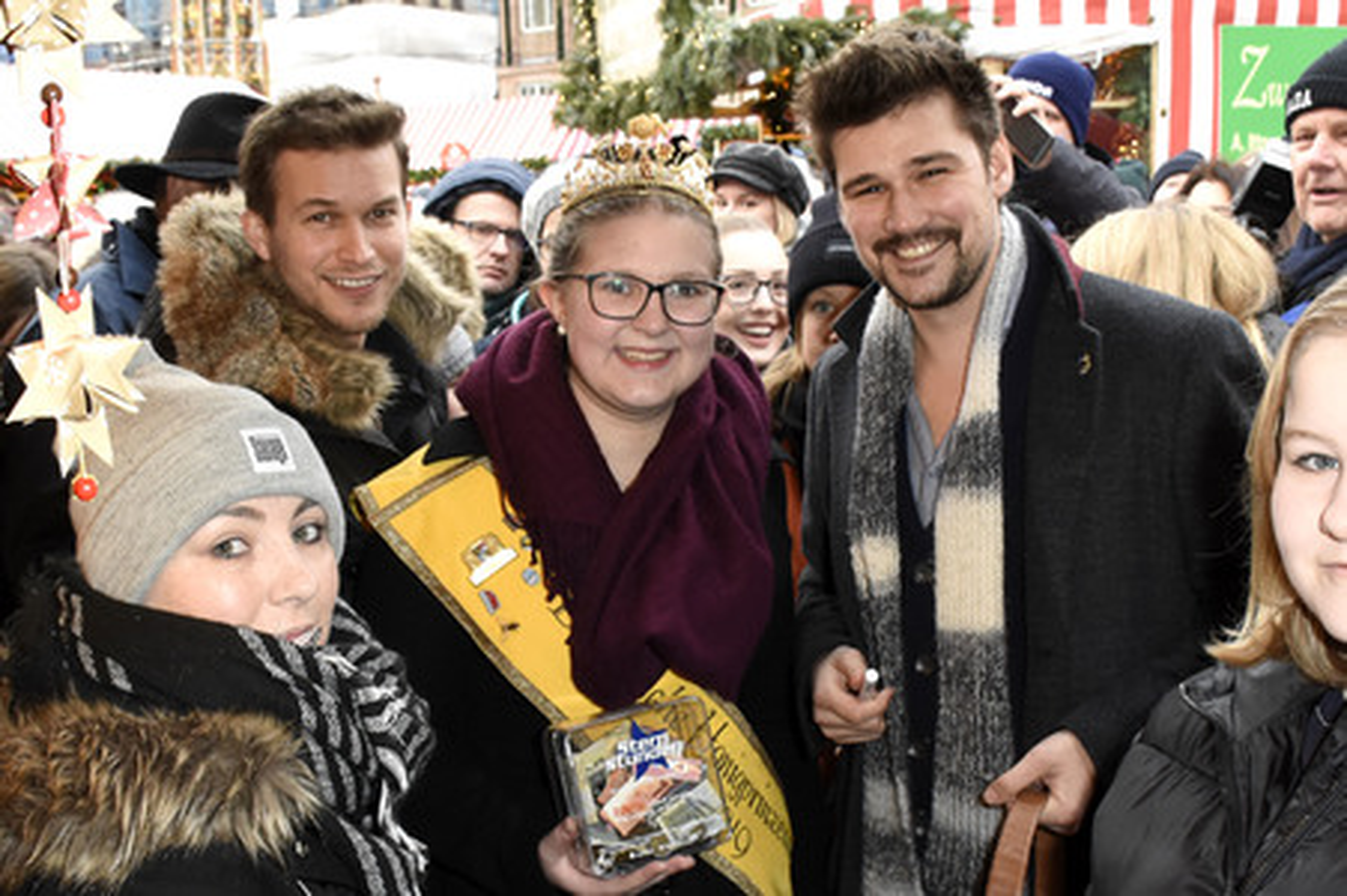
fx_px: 1009
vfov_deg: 47.9
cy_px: 448
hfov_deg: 67.4
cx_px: 674
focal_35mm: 27
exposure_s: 1/160
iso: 1250
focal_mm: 18
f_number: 6.3
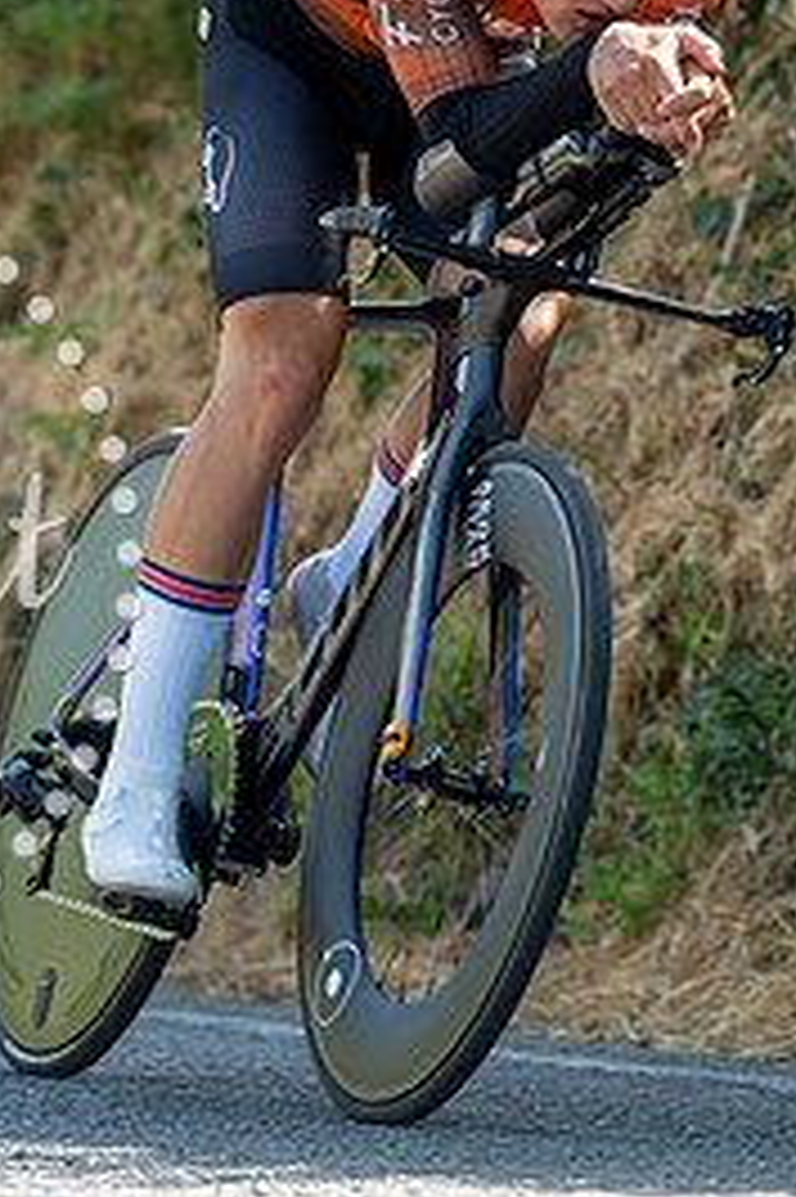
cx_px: 418
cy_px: 331
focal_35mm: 437
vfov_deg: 4.7
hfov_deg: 3.1
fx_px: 14512
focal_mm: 200
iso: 1000
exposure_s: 1/1000
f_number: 4
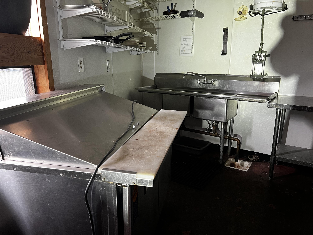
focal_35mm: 26
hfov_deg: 67.3
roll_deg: +0.2
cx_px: 156
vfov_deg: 53.1
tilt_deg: -14.0
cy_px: 118
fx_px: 235
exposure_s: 1/60
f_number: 1.5
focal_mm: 5.7
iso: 160
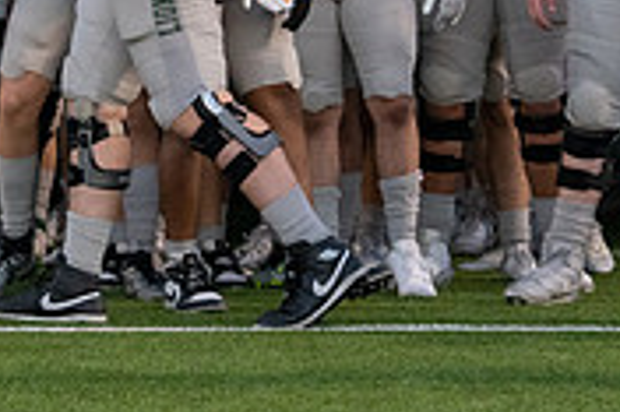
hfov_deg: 6.6
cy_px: -196
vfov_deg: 4.4
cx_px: 116
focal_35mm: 310
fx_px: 5334
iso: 2500
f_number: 4
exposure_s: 1/1250
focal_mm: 70
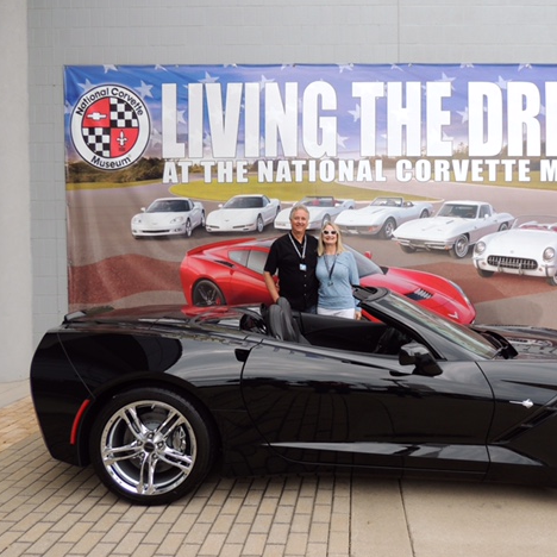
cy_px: 274
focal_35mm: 29
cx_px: 350
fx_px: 528
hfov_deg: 55.0
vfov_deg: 55.6
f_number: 3
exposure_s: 1/400
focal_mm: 4.3
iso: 100
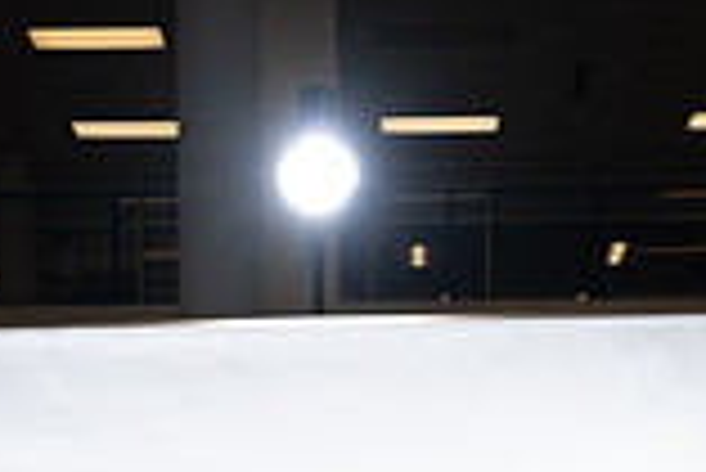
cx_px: 315
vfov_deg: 10.0
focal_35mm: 126
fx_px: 2473
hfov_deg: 16.2
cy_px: 993
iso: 200
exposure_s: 1/250
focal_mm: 44
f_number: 5.6
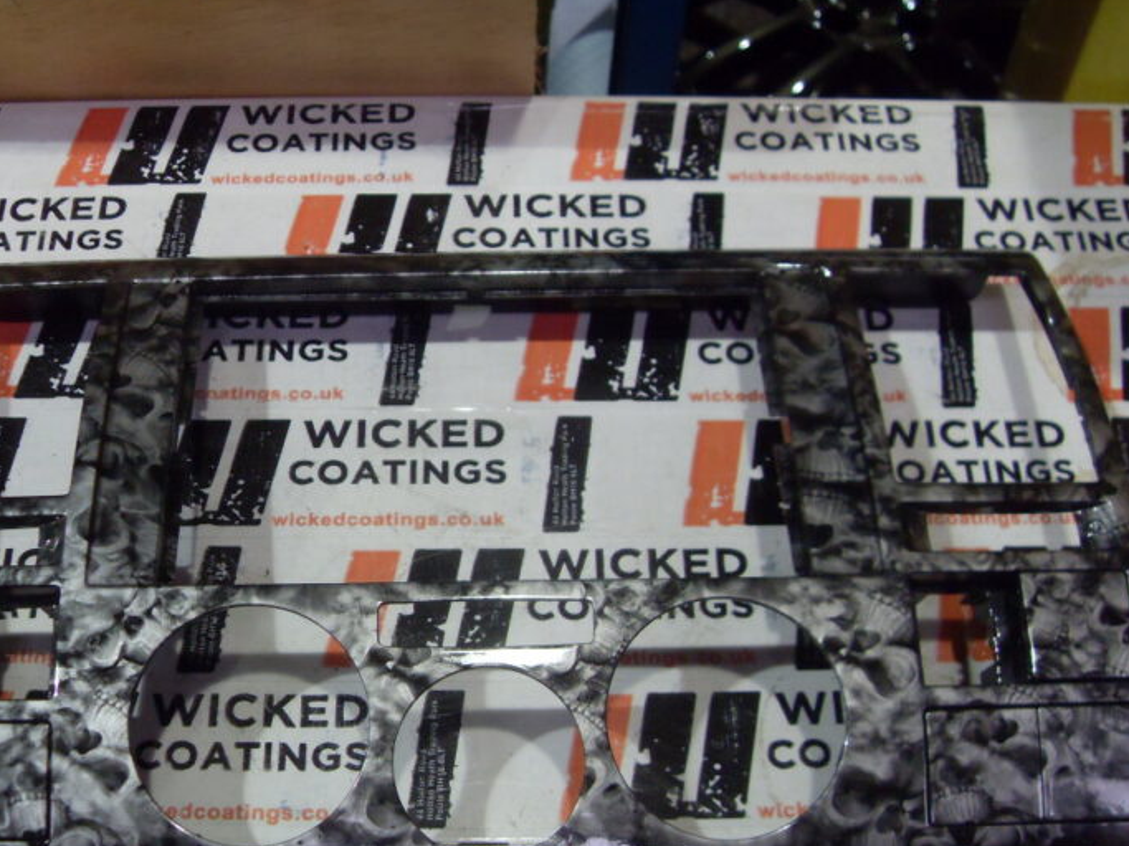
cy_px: 489
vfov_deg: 35.1
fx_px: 1337
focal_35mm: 41
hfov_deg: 45.6
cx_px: 473
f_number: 2.8
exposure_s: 1/30
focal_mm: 6.3
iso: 200
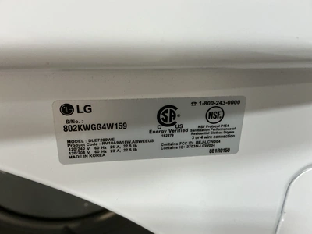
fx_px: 252
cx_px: 156
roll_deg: -3.0
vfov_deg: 49.7
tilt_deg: -19.8
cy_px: 117
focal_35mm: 28
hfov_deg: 63.4
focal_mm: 3
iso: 200
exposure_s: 1/40
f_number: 1.8
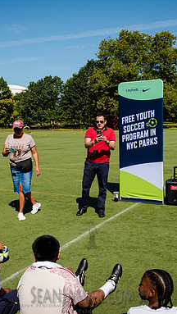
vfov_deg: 47.3
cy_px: 156
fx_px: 358
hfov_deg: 27.8
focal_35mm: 43
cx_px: 92
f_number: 4.5
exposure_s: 1/2000
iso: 250
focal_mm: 27
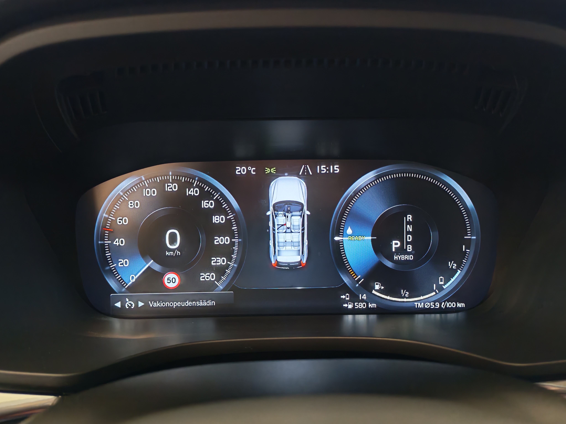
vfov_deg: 46.8
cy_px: 212
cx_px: 283
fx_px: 491
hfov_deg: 60.0
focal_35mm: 30
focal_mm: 6.12
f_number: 1.9
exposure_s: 1/100
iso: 1250
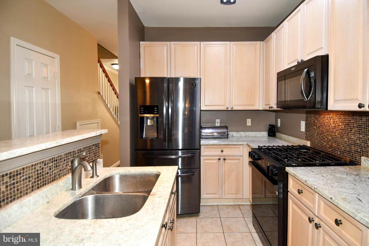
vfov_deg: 67.4
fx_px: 184
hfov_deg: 90.0
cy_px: 123
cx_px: 184
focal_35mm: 18
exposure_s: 1/60
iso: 400
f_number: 4
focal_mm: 12
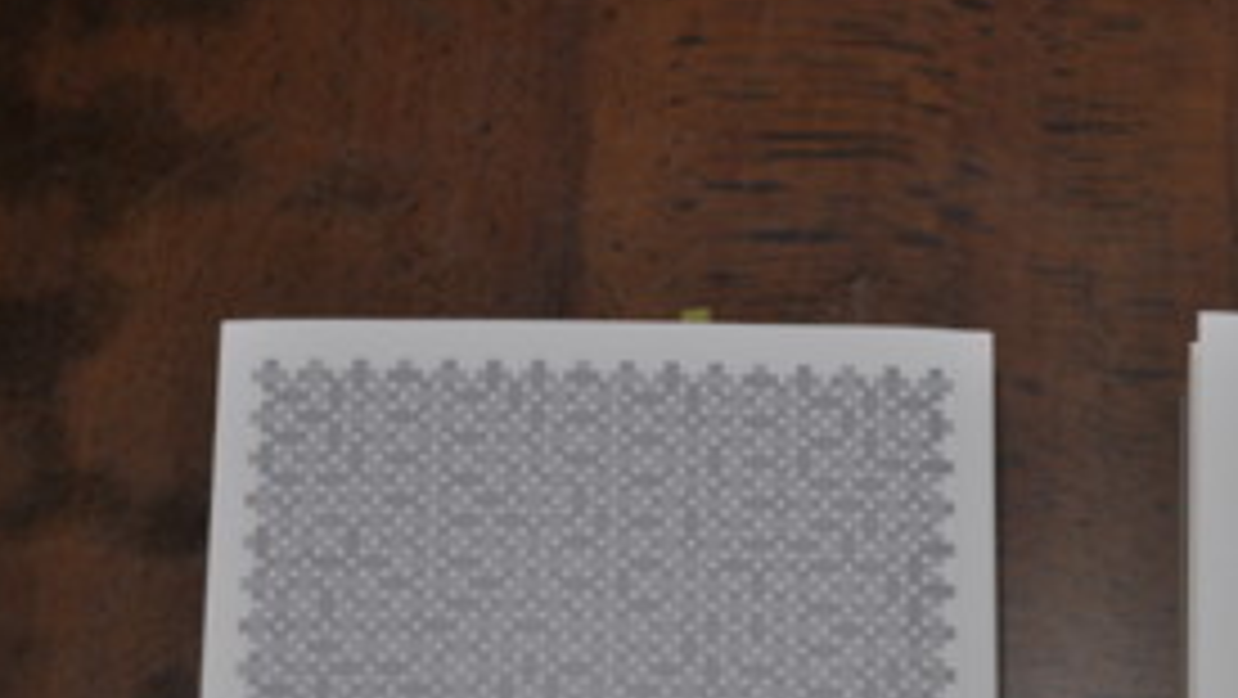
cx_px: 1040
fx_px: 3744
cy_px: 712
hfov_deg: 18.6
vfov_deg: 10.6
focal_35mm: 114
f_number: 3.5
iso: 200
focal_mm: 40
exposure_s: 1/50
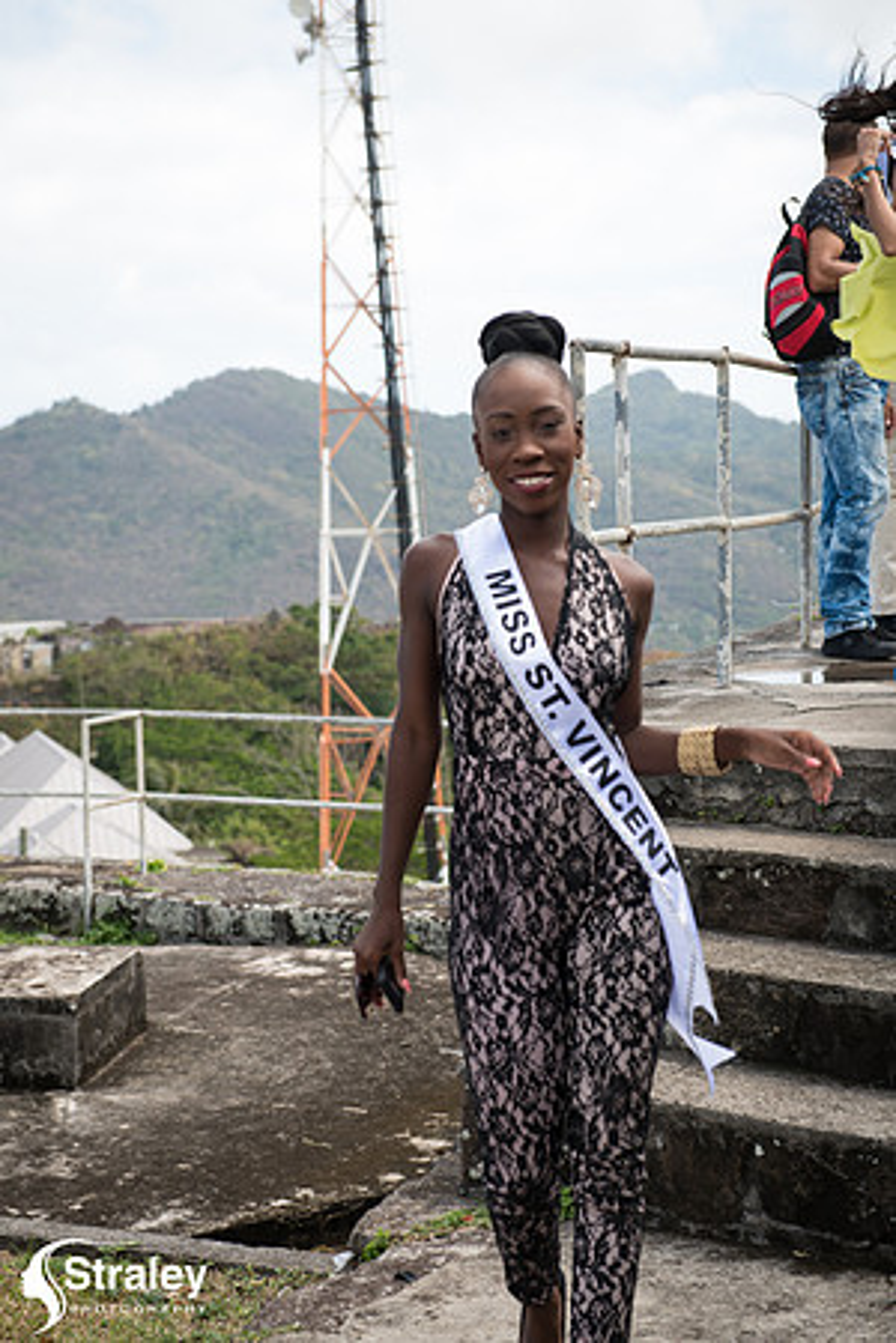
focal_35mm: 70
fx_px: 2613
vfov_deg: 28.8
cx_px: 448
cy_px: 672
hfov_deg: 19.5
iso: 72
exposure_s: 1/160
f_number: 5.6
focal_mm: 70
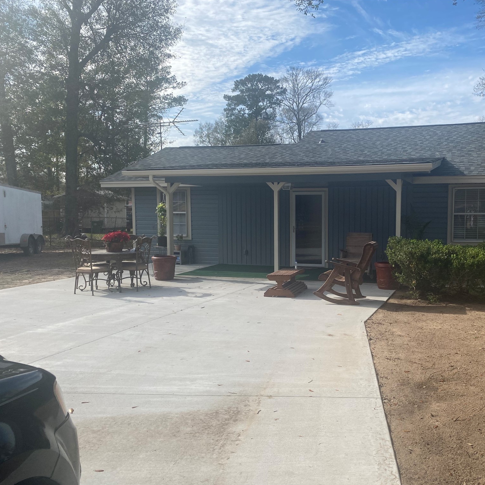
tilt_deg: -5.1
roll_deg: +1.0
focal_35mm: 31
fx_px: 491
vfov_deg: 52.5
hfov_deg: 51.8
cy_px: 244
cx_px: 315
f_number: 1.8
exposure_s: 1/2513
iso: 32
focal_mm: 4.25
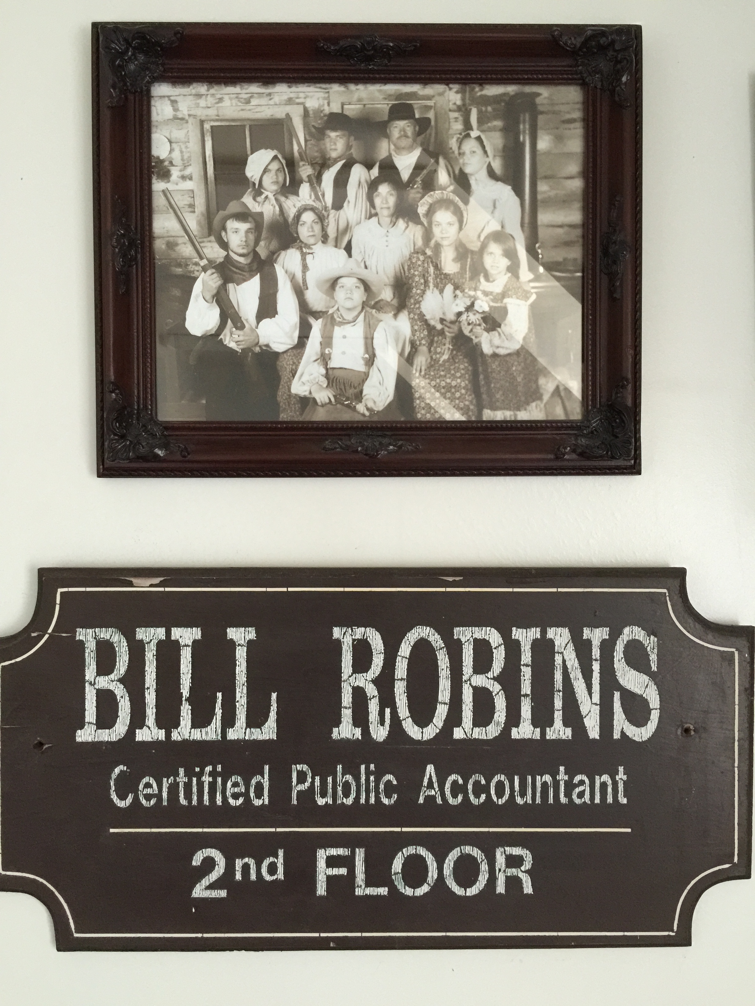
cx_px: 378
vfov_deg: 61.7
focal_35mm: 29
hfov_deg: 48.2
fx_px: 843
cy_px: 503
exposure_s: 1/15
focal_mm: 4.15
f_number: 2.2
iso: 125
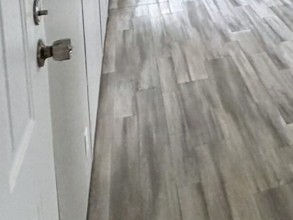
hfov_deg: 31.7
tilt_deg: -7.0
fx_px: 466
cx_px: 307
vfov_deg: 22.6
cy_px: -93
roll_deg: +0.6
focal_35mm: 55
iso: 320
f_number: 2.2
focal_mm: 2.22
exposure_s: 1/121
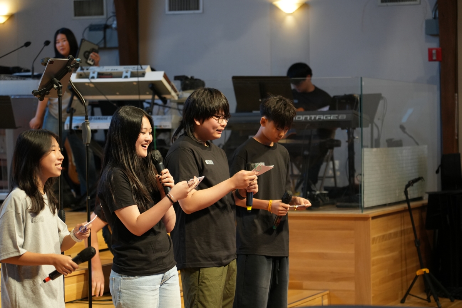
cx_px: 231
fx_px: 1347
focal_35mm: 105
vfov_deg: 13.0
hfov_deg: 19.5
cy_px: 154
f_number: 4
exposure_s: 1/125
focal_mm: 105
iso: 1600
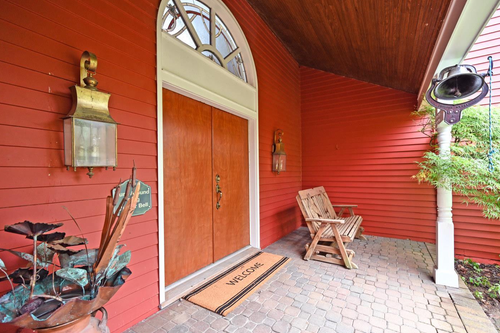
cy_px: 173
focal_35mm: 15
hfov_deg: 100.3
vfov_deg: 77.3
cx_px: 265
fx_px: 208
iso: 640
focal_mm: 14
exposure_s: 1/125
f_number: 4
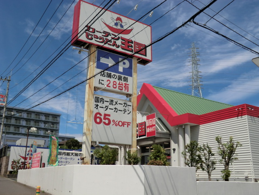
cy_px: 98
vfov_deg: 41.8
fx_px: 254
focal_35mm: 34
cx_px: 130
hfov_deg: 54.0
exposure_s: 1/320
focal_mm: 6.1
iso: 80
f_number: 8.4
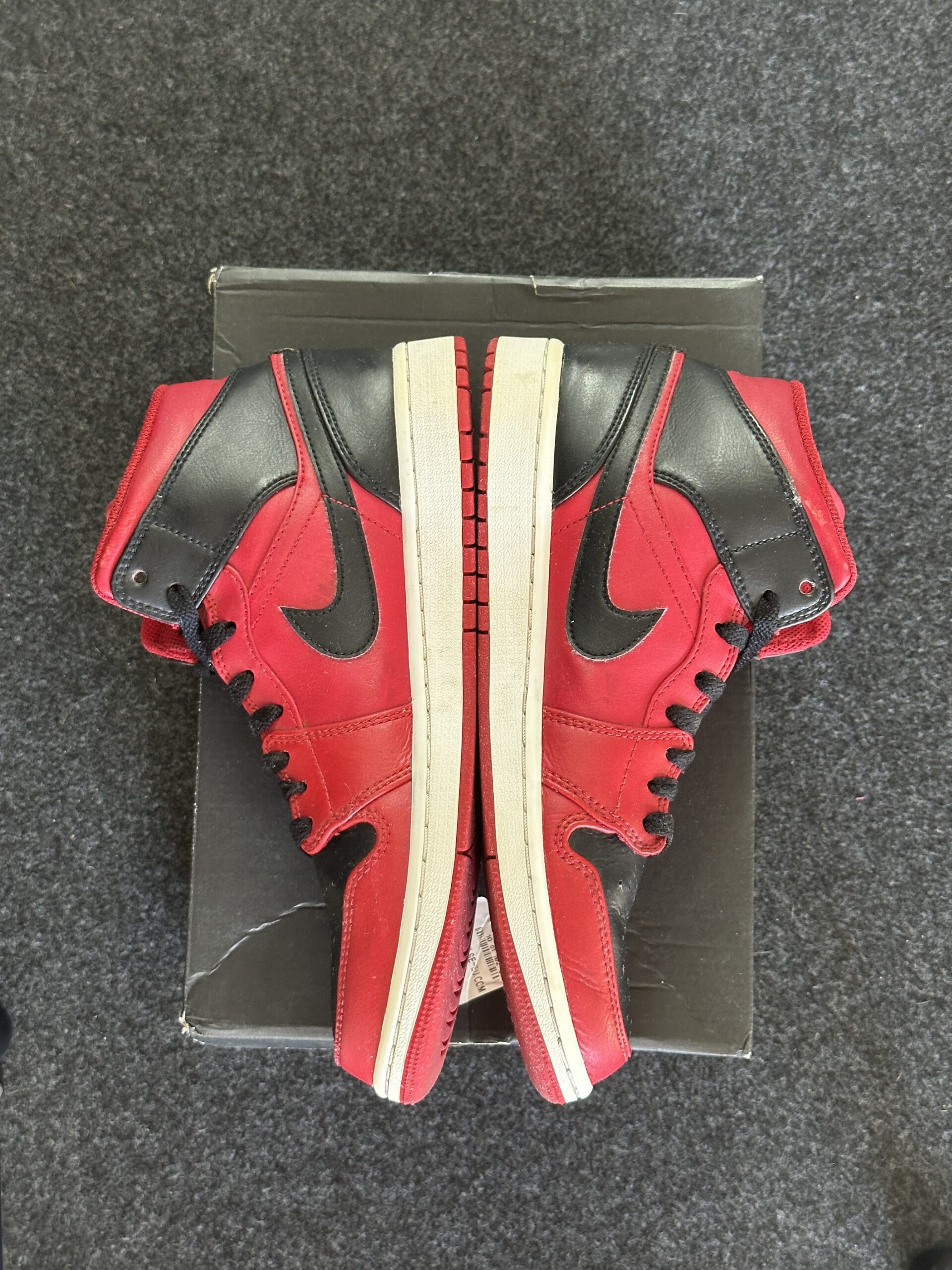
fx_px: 1760
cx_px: 476
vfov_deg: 39.7
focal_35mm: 48
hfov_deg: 30.3
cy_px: 635
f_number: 1.78
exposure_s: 1/50
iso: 250
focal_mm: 6.86
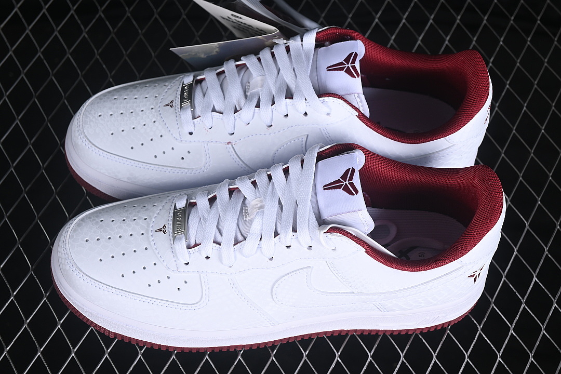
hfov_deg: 27.0
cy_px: 187
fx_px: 1169
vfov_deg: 18.2
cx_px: 280
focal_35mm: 75
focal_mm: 50
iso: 160
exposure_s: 1/100
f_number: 7.1
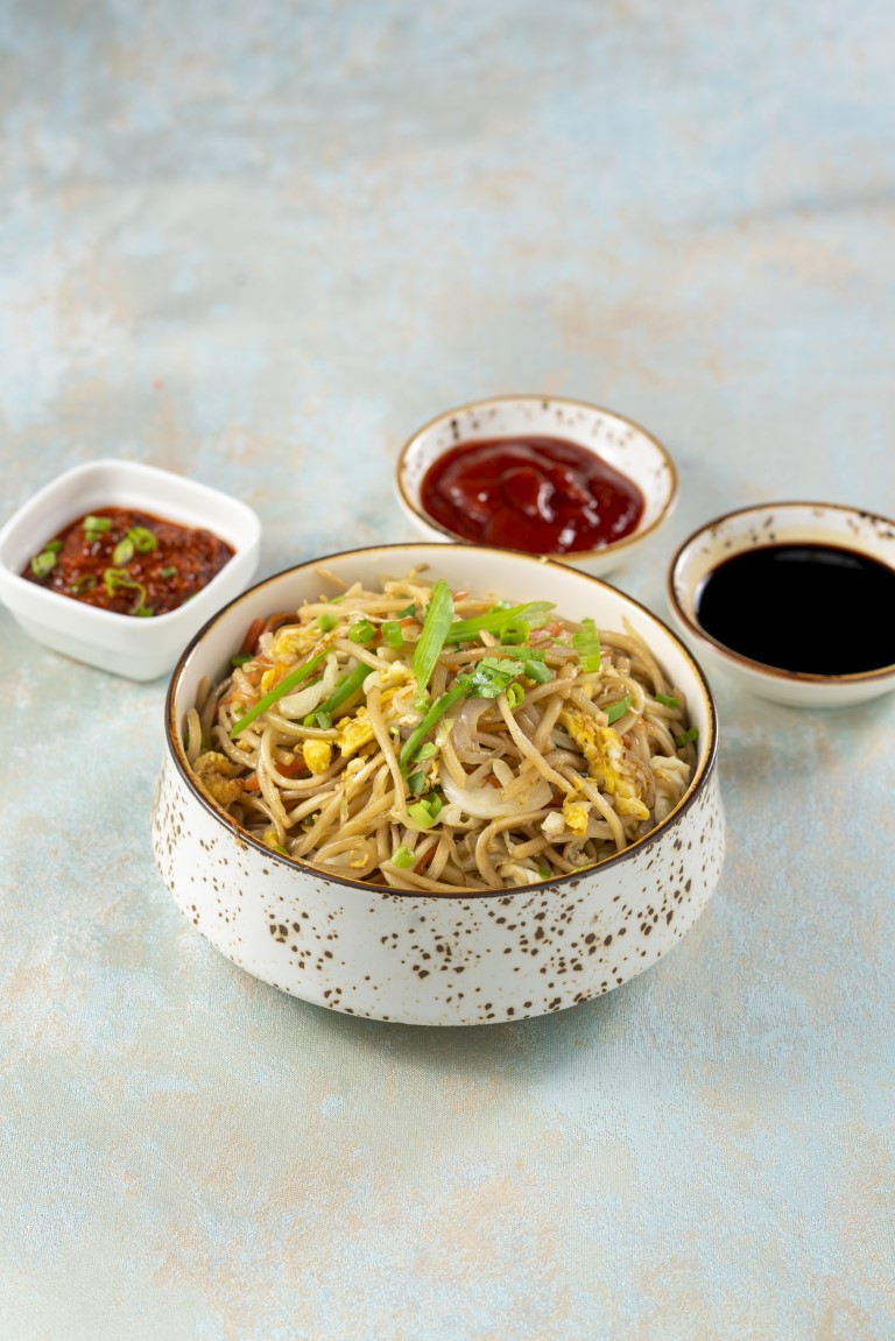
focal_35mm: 85
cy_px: 670
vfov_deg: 23.9
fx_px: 3168
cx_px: 448
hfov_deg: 16.1
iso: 50
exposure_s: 1/100
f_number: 6.3
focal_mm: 85
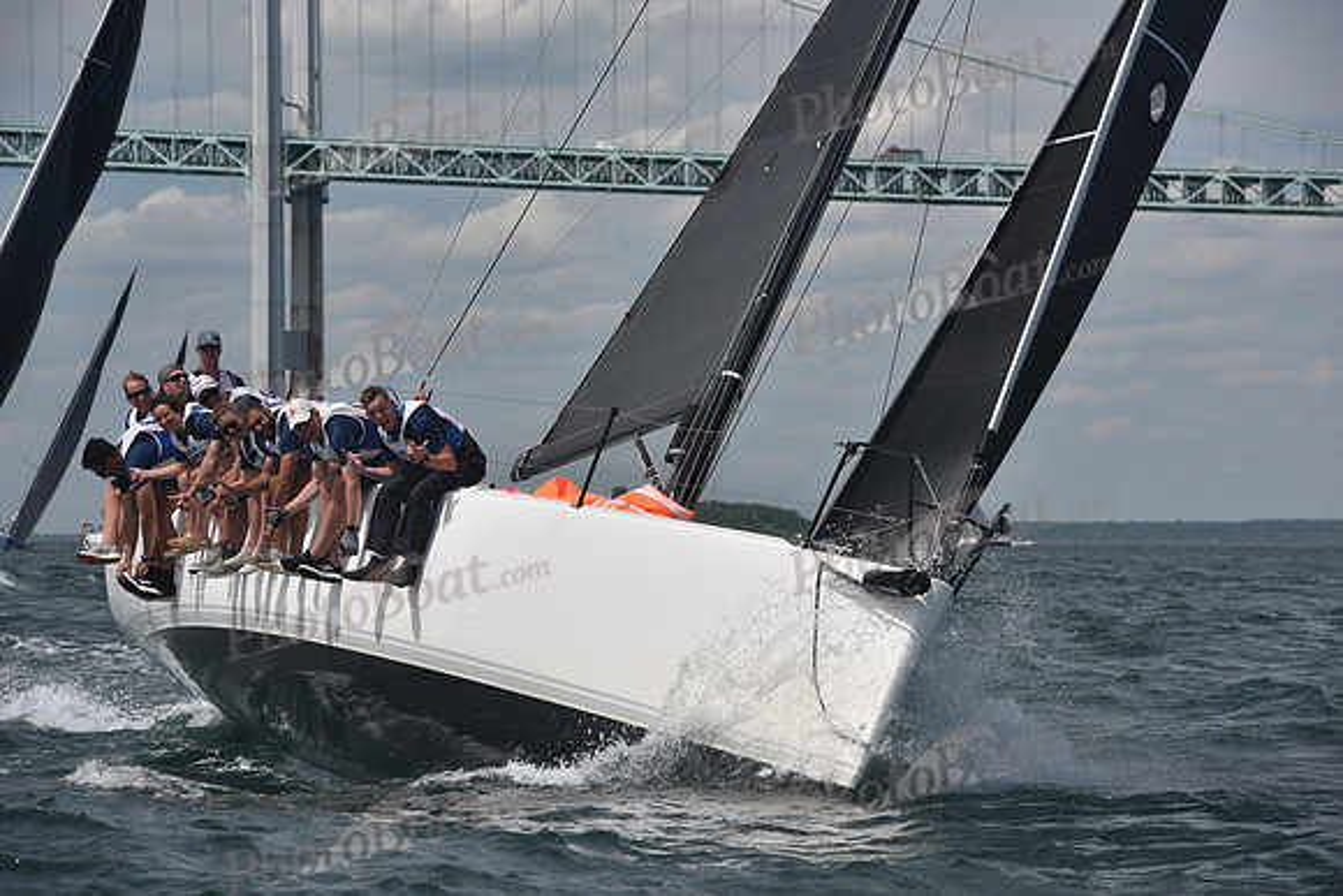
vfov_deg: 8.1
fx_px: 6343
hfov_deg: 12.1
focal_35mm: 170
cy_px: 448
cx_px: 672
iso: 320
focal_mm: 170
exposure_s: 1/800
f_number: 9
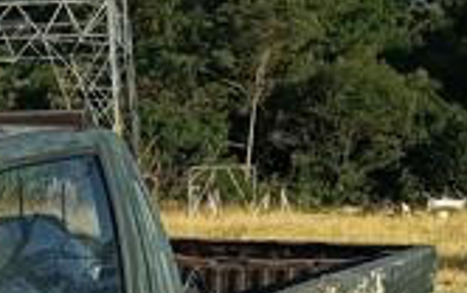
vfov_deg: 11.7
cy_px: 470
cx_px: -245
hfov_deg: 17.5
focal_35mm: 106
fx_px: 1350
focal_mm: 4.81
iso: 150
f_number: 1.8
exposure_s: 1/1104
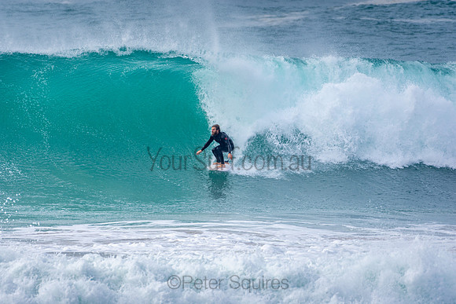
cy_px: 152
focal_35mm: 750
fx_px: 9502
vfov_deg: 1.8
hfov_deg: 2.7
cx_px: 228
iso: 100
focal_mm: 500
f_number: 5.6
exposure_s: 1/500
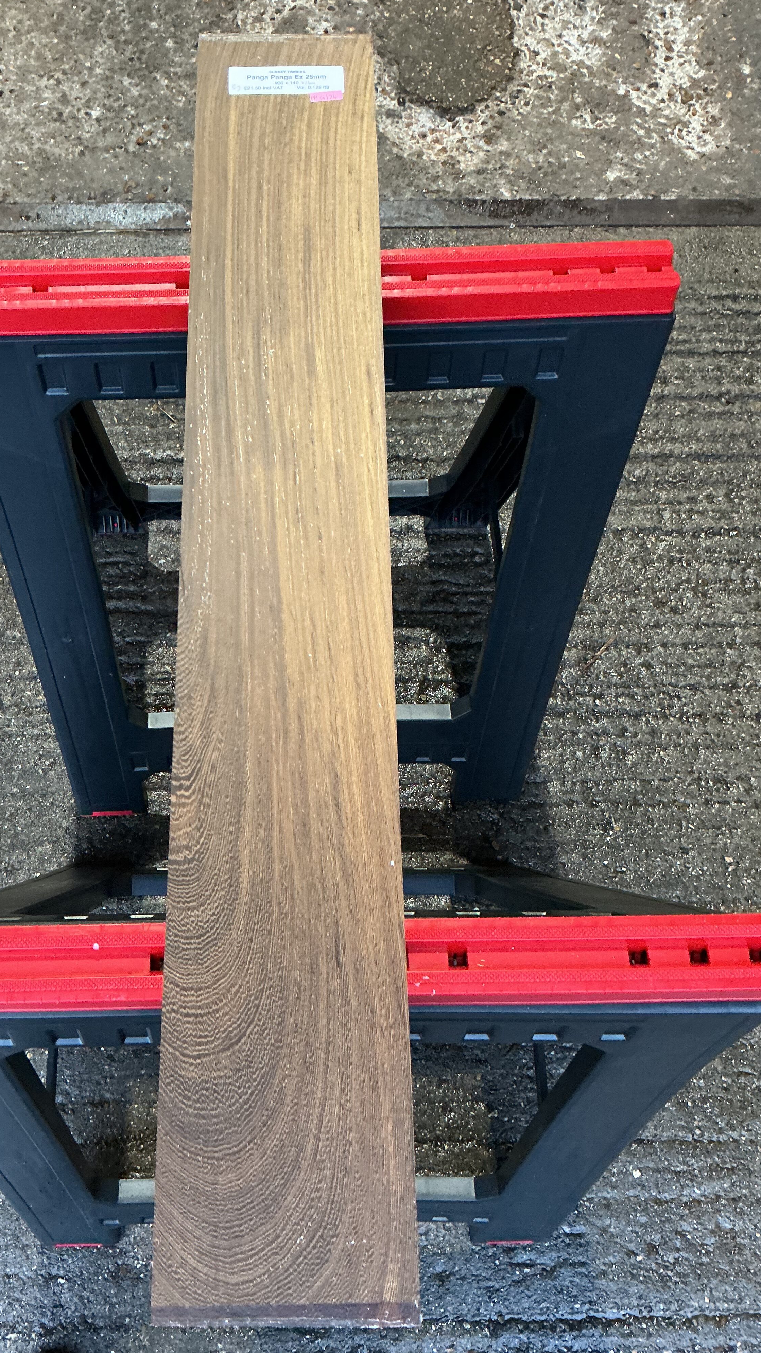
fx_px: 1148
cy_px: 671
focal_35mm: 32
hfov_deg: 36.5
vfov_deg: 61.0
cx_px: 284
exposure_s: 1/50
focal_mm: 3
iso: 250
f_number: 1.8
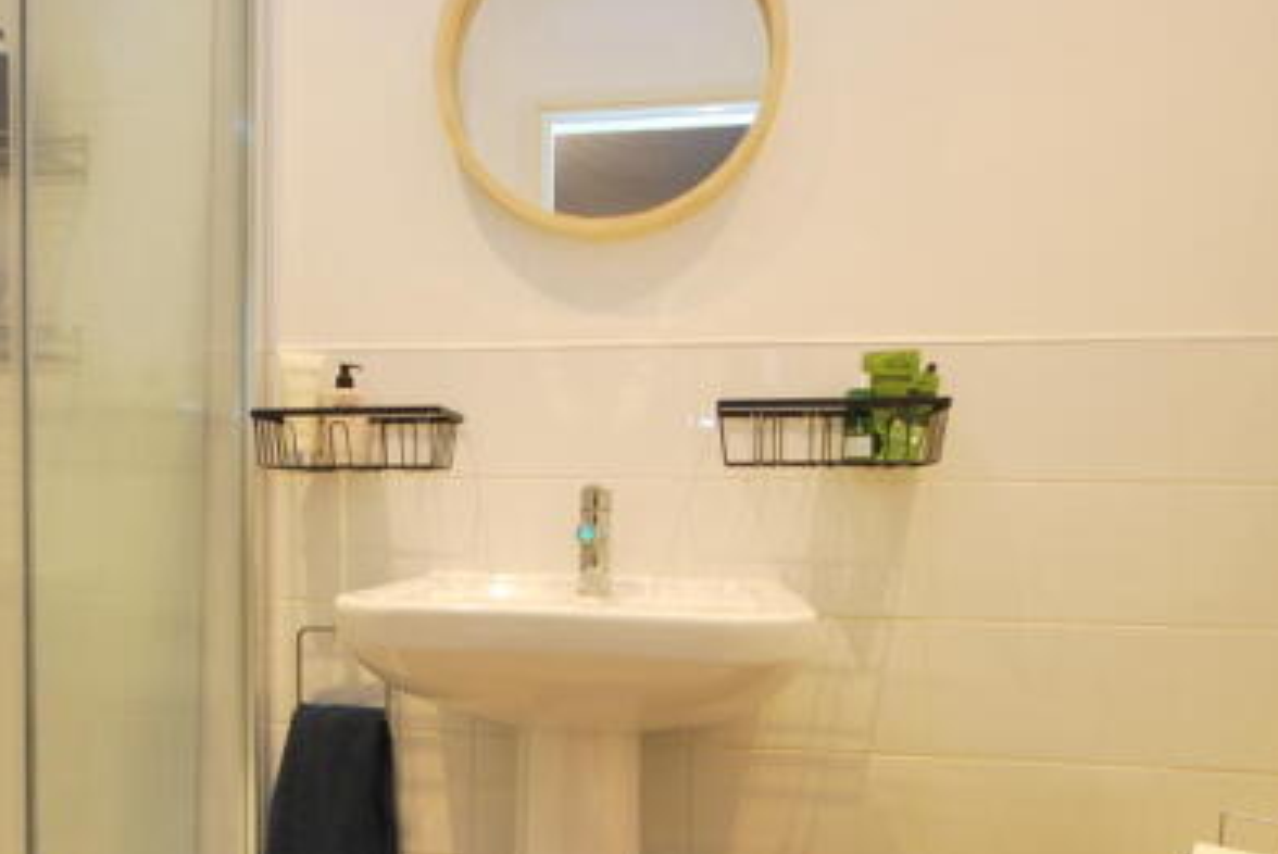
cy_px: 520
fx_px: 888
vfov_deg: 51.0
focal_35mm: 25
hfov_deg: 71.2
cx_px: 562
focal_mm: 10
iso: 400
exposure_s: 1/10
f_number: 4
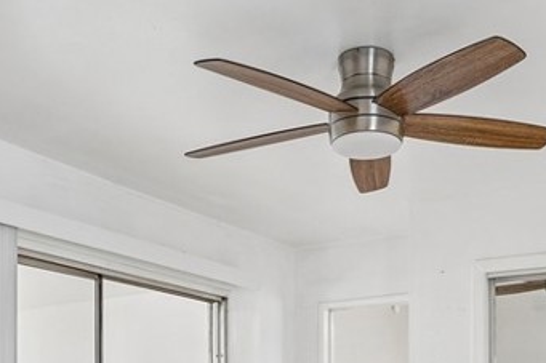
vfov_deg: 25.2
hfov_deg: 40.6
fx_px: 728
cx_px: 370
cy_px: 440
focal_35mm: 48
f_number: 8
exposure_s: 1/10
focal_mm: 16
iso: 400
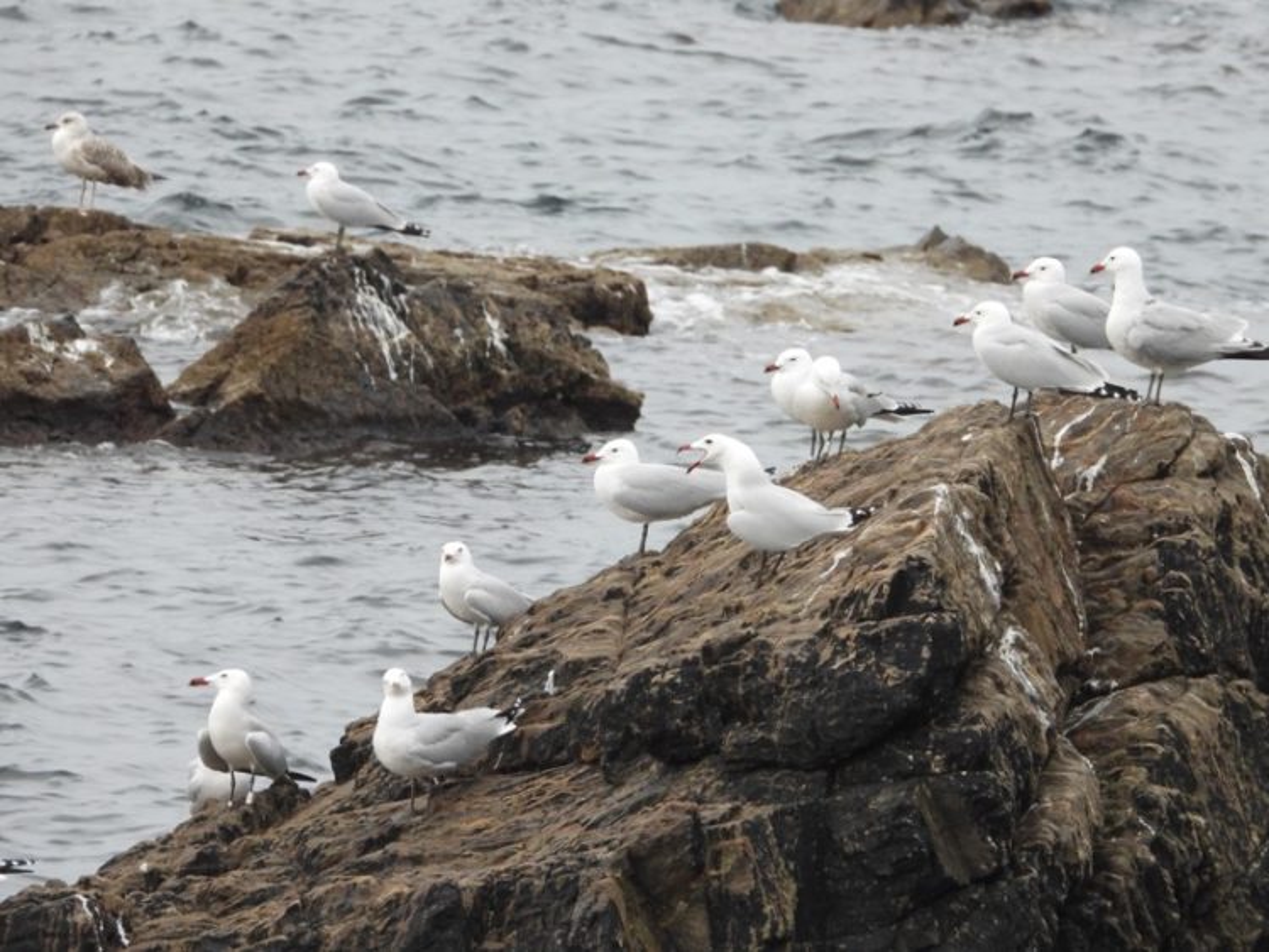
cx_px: 634
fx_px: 29337
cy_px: 476
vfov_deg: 1.9
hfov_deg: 2.5
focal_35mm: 800
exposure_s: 1/125
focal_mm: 144
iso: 560
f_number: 5.6
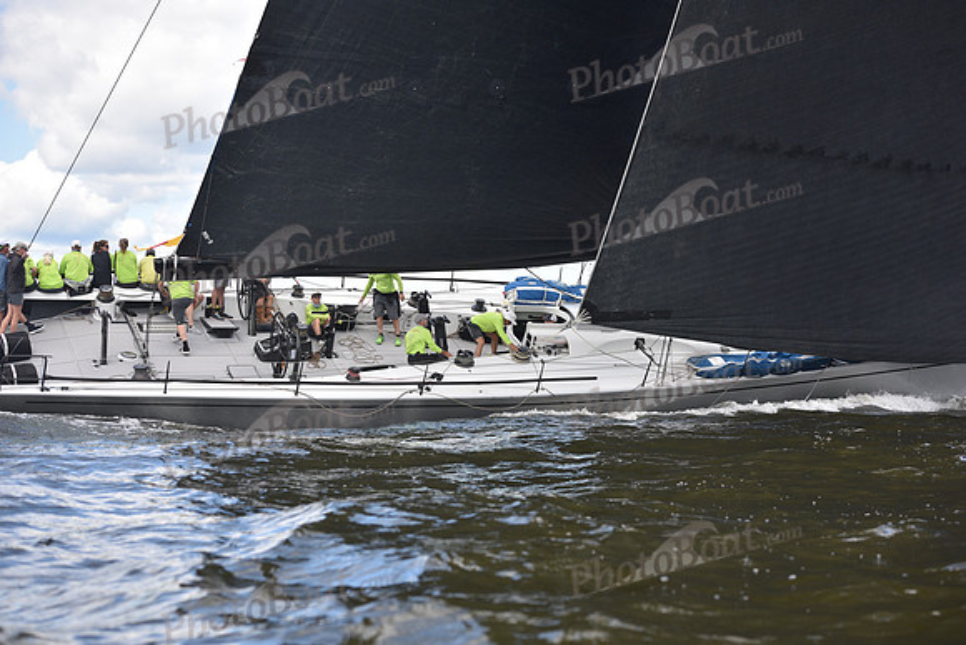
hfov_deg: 28.8
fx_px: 1879
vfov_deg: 19.5
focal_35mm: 70
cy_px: 322
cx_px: 483
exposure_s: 1/1000
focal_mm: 70
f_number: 4.5
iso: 250
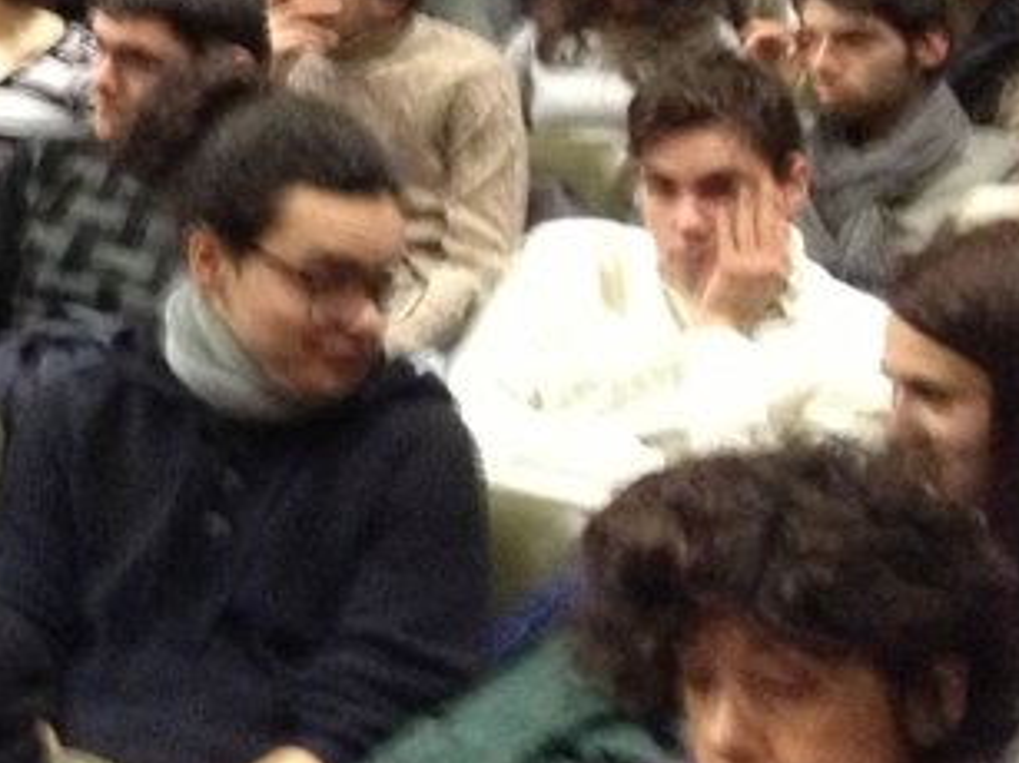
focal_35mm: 146
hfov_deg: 12.0
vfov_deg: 10.0
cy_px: -73
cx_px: -1042
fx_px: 4296
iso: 400
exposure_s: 1/15
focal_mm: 4.28
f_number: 2.4
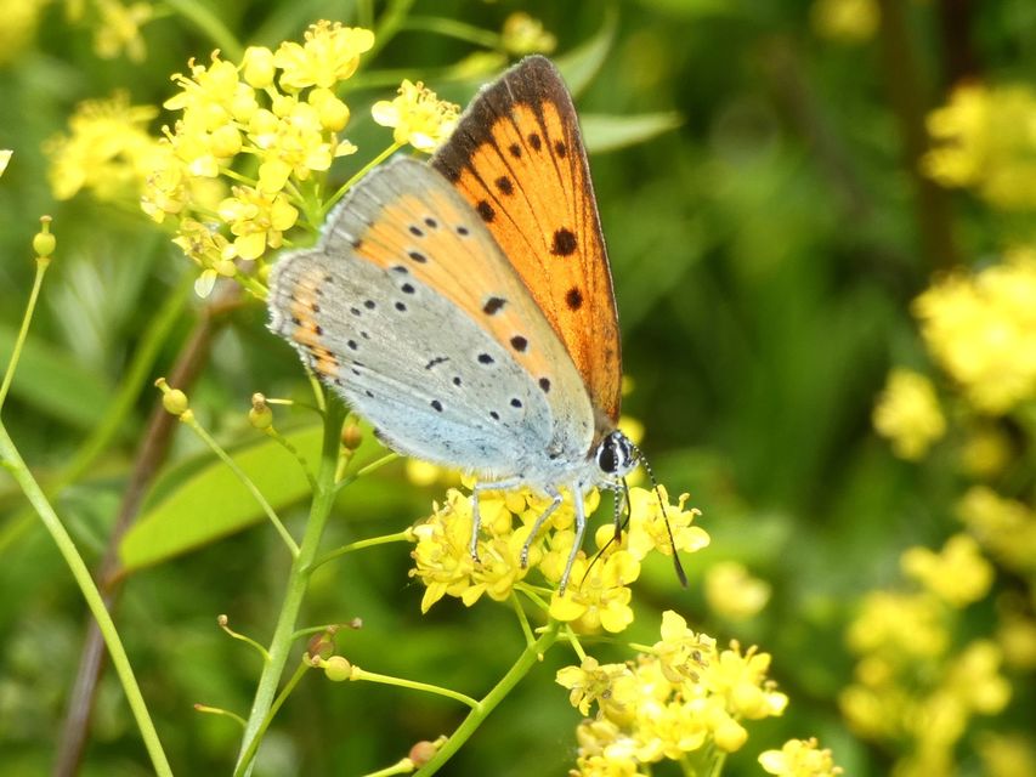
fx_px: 4789
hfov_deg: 12.3
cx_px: 518
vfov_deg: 9.3
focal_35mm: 160
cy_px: 388
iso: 80
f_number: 5.4
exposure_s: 1/160
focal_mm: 28.8
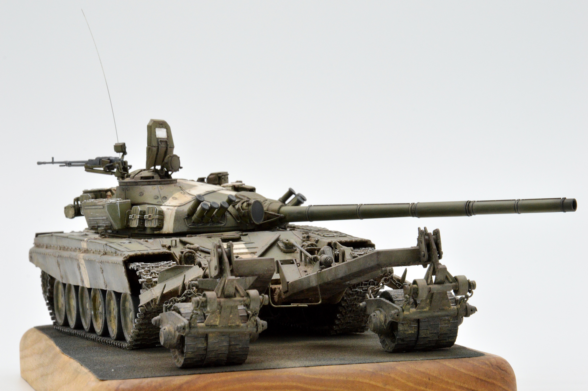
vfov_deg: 8.7
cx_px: 294
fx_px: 2570
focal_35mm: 158
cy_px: 196
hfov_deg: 13.1
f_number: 18
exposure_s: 1/20
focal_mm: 105
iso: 800
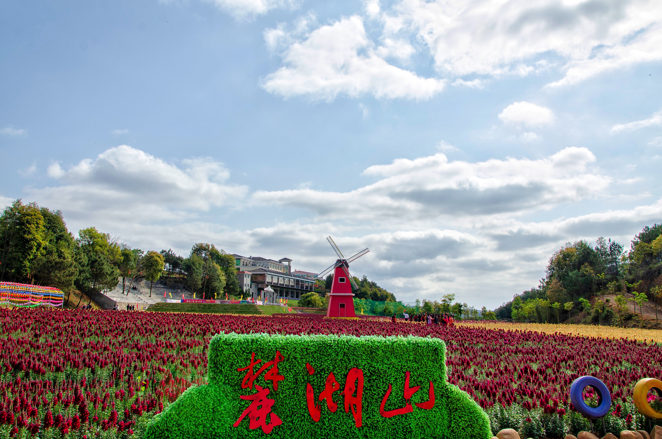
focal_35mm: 27
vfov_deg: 47.7
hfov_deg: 67.5
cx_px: 331
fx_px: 495
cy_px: 220
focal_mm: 18
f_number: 10
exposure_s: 1/400
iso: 160
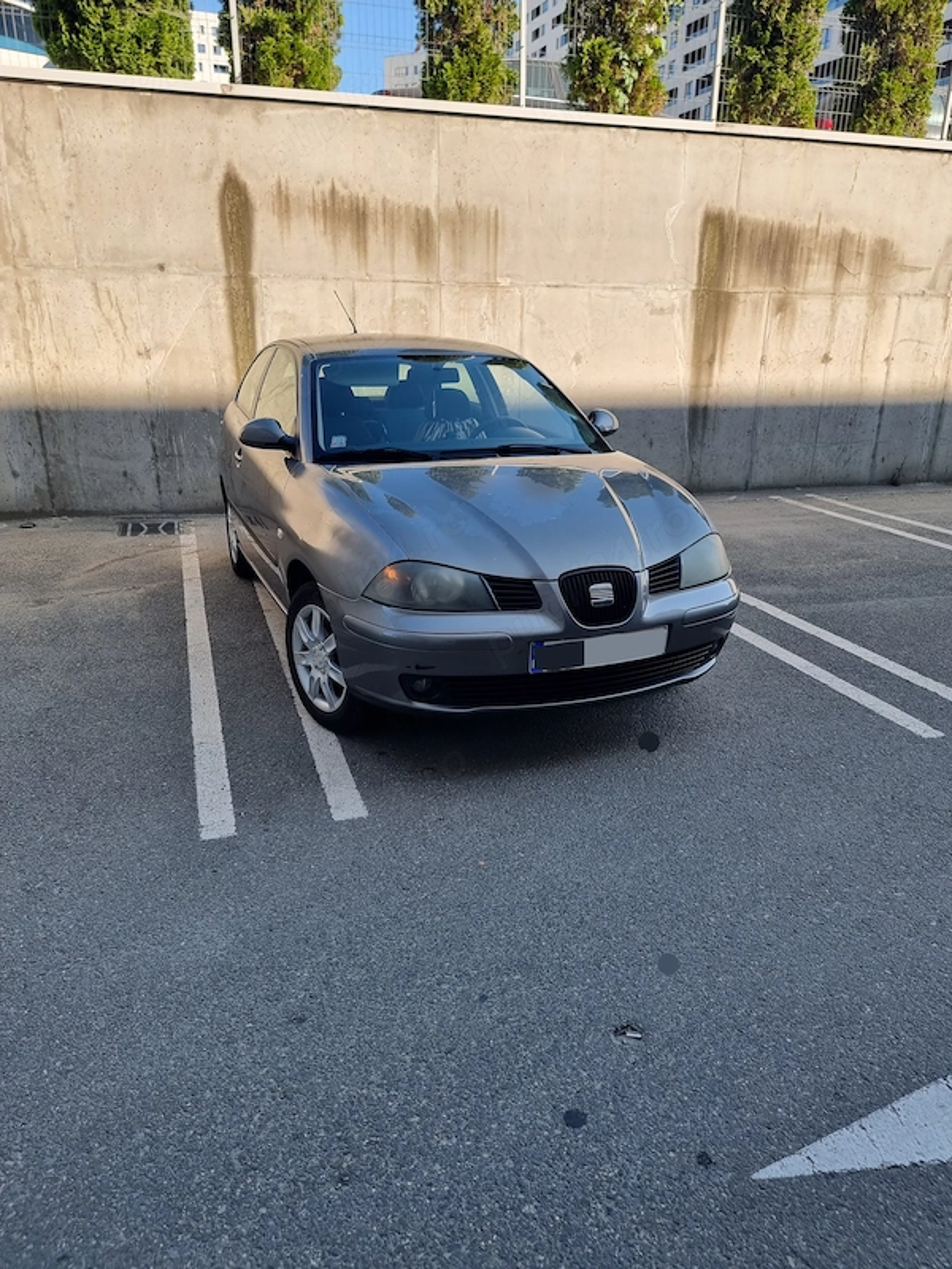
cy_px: 634
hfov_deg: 56.8
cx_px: 476
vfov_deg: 71.6
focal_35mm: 24
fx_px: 880
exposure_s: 1/370
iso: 50
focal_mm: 6.7
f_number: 1.8
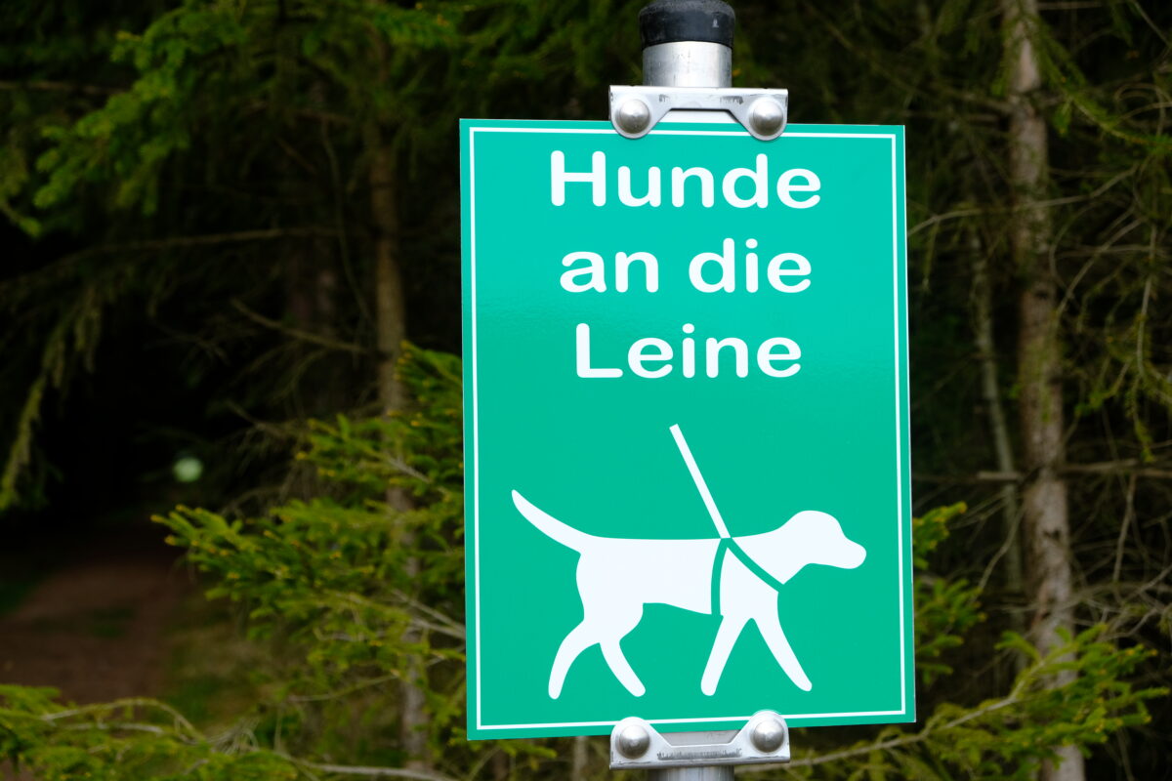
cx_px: 586
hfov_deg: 33.9
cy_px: 390
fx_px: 1921
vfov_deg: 23.0
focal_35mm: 59
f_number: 4.5
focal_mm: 39
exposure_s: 1/420
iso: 200
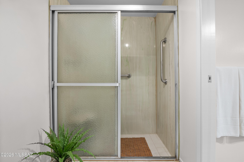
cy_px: 81
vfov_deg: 73.7
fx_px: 108
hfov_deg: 96.8
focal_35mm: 16
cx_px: 122
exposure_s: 1
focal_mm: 16
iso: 800
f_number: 22
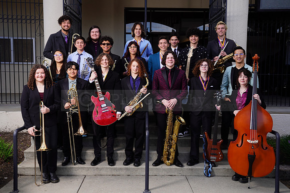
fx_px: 298
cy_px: 96
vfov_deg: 36.0
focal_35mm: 37
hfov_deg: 51.9
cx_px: 145
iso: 100
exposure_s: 1/200
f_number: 5.6
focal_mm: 37
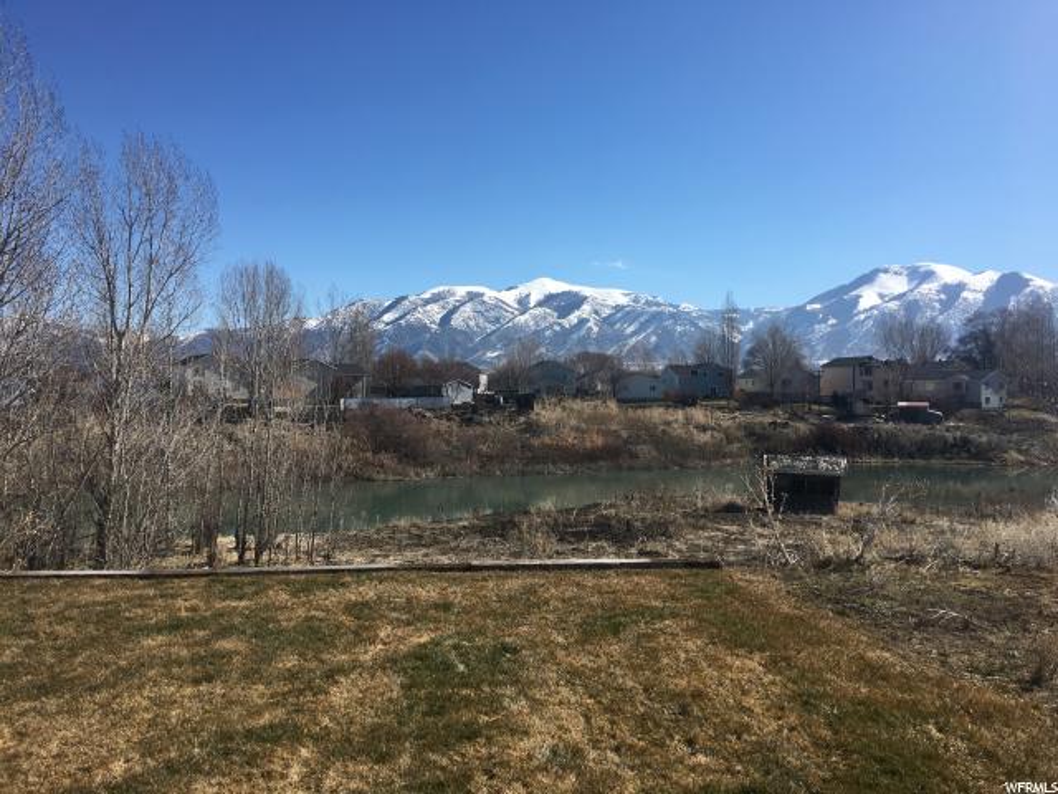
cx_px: 529
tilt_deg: +0.3
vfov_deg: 48.2
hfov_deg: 61.7
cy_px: 397
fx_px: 886
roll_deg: +0.2
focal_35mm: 29
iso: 25
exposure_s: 1/2262
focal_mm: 4.15
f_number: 2.2
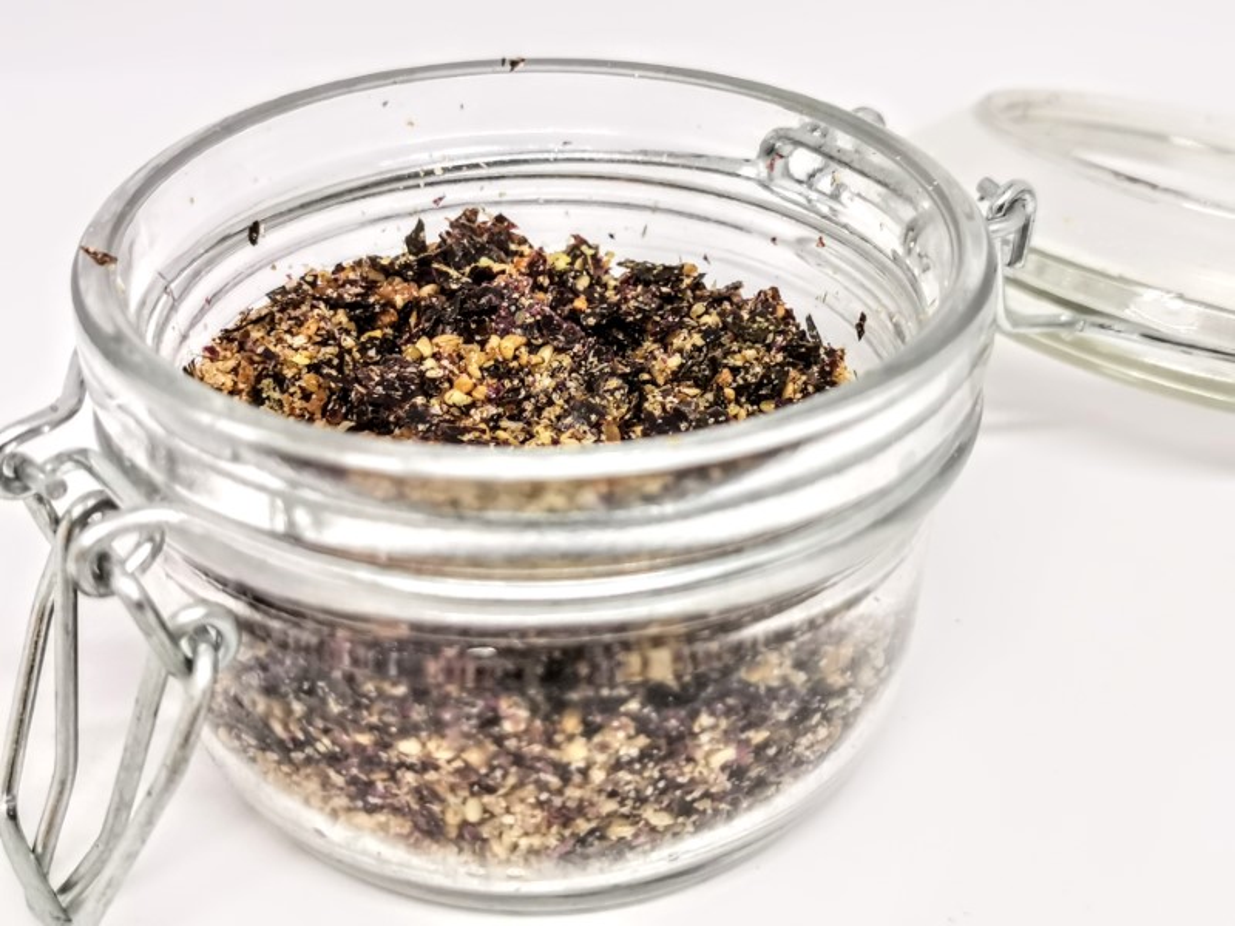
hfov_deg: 41.2
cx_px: 618
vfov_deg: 31.5
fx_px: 1641
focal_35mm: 46
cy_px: 463
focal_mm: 5.56
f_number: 1.6
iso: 200
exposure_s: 1/100
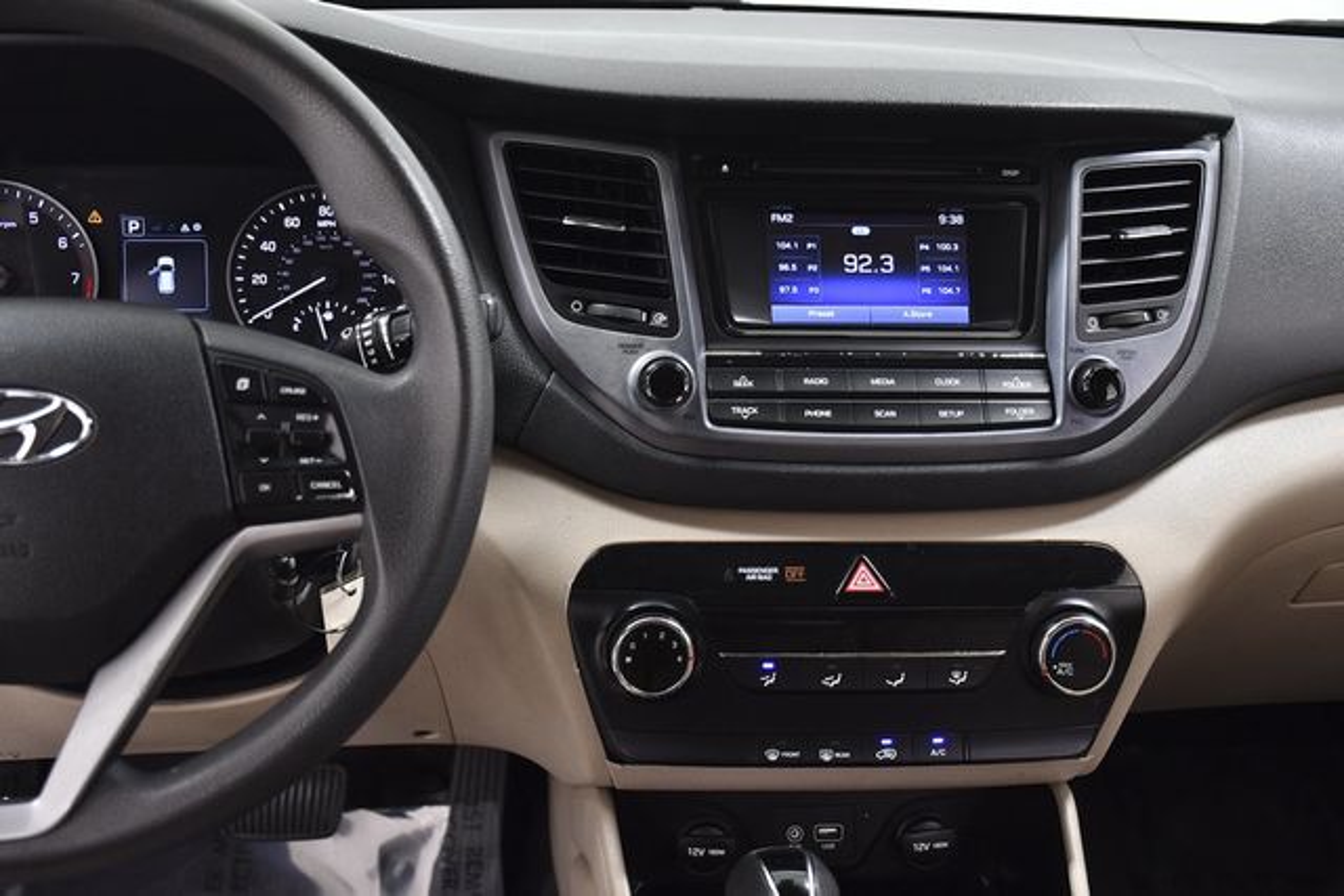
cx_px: 672
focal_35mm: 40
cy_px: 448
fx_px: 1494
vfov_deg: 33.4
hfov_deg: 48.4
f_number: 4
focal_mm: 27
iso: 1250
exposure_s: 1/160
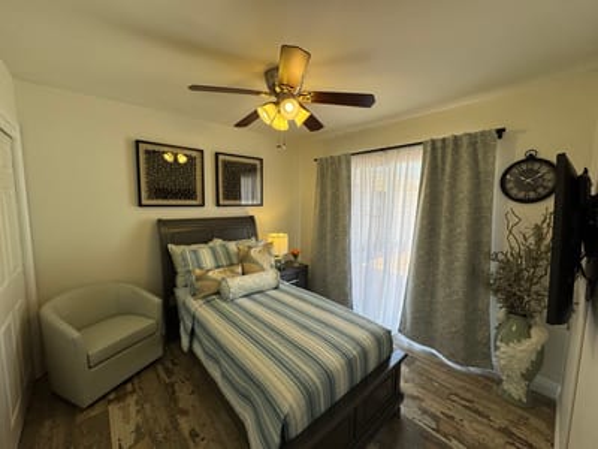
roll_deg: -1.0
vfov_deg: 85.7
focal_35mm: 14
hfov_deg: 102.1
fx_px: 242
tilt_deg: -6.7
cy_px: 224
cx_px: 299
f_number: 2.2
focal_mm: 2.22
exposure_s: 1/120
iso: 50
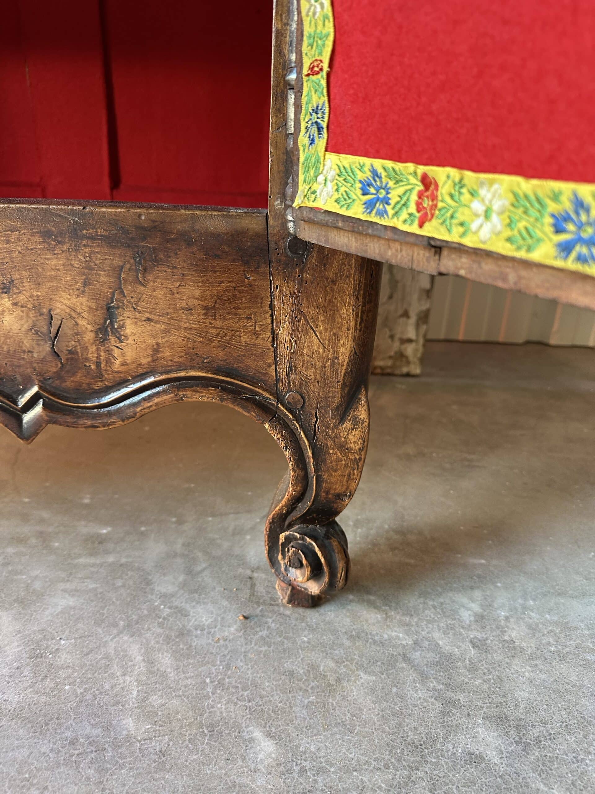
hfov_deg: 56.8
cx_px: 298
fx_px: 550
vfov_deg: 71.6
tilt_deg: -22.4
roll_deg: -3.8
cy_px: 397
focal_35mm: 24
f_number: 1.78
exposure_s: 1/99
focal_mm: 6.86
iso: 250
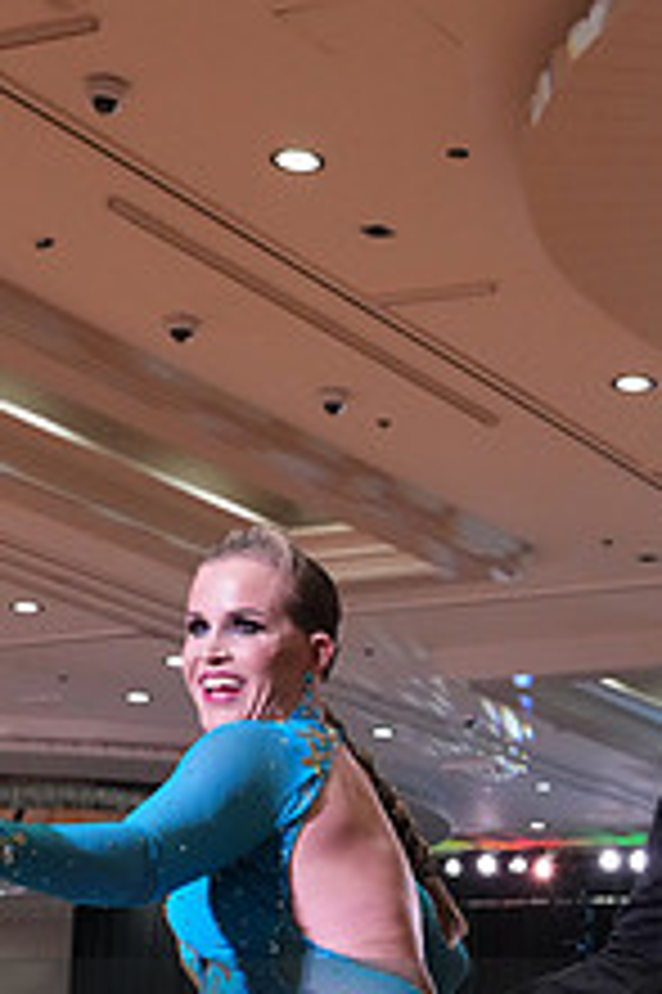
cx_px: 511
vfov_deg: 21.0
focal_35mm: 92
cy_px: 1111
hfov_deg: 14.8
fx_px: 2541
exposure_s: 1/320
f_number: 5.6
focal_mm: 35
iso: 5000
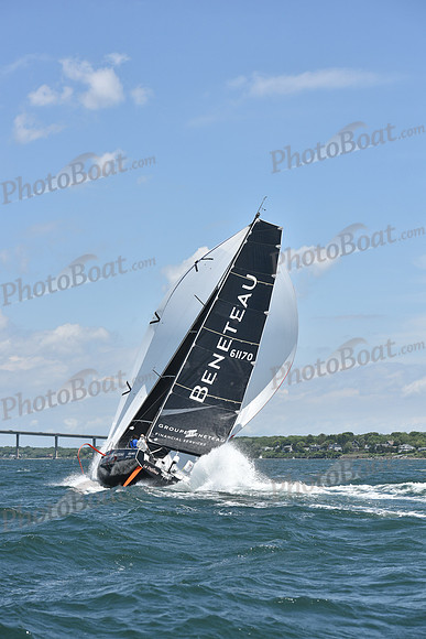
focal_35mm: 82
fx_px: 1455
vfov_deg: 24.8
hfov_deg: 16.7
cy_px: 320
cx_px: 213
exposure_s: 1/1250
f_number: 7.1
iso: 250
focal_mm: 82
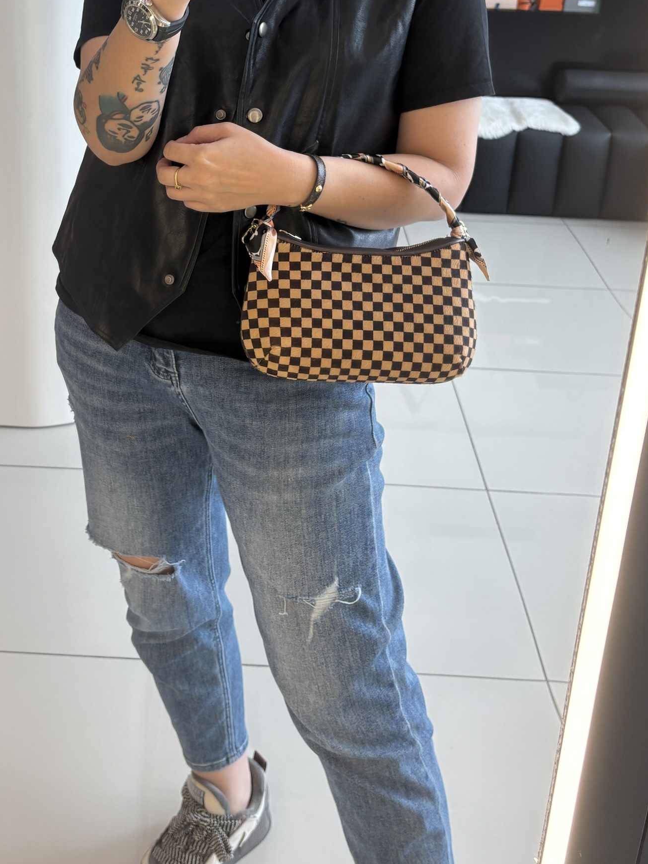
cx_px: 225
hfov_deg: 32.0
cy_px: 226
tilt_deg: -19.5
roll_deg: -2.1
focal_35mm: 45
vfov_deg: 41.0
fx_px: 1123
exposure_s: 1/100
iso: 50
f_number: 1.6
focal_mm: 5.96
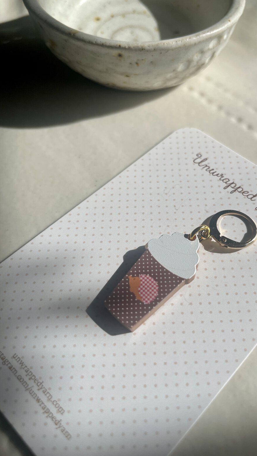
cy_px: 226
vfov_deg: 66.1
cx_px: 159
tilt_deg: -57.6
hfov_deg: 39.9
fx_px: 351
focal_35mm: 29
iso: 32
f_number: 1.6
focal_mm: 4.2
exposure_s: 1/4831
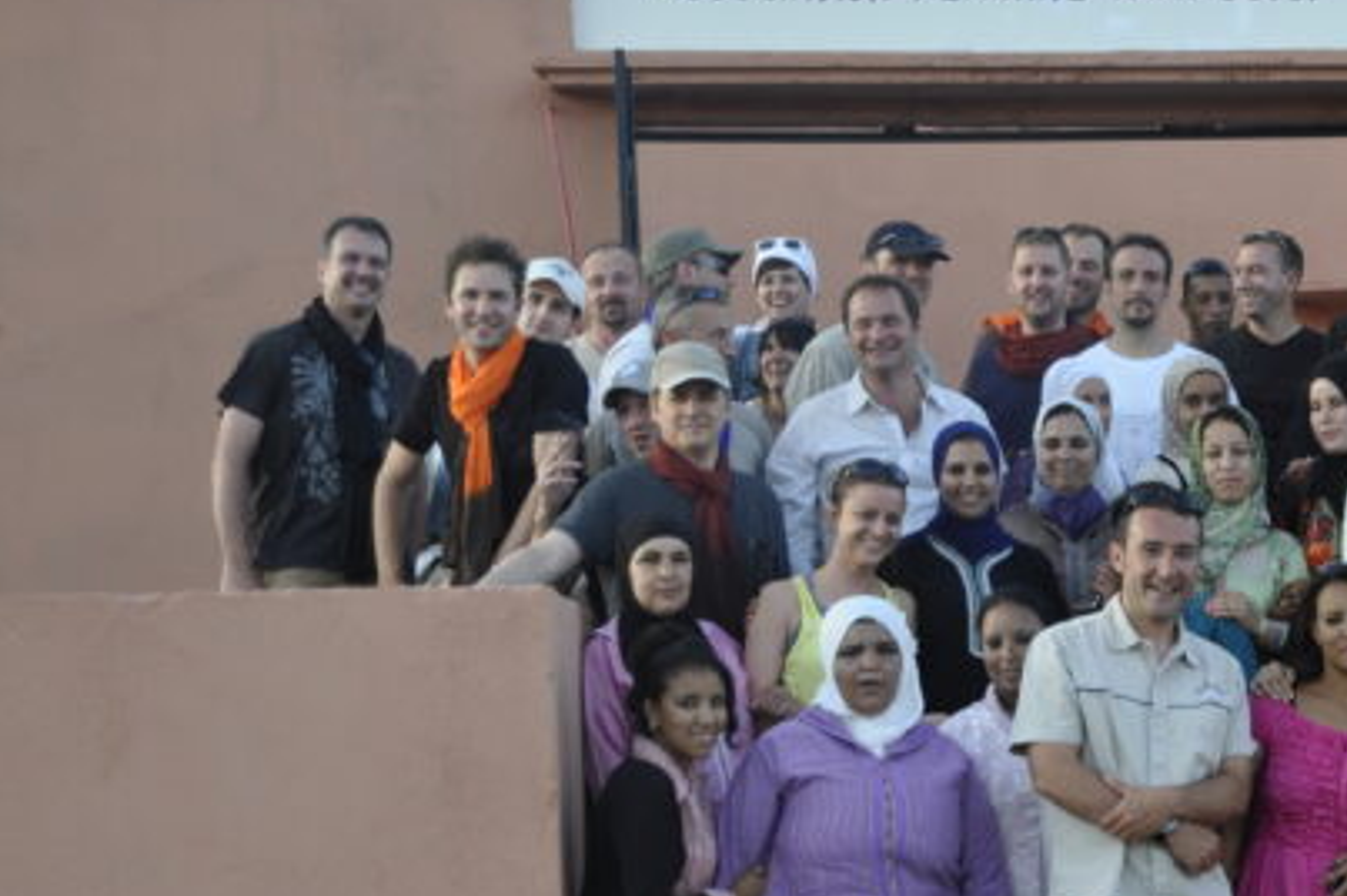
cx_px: 1340
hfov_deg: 22.5
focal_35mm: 87
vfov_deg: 15.6
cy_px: 655
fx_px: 3253
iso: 320
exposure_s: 1/125
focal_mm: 26
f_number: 5.6
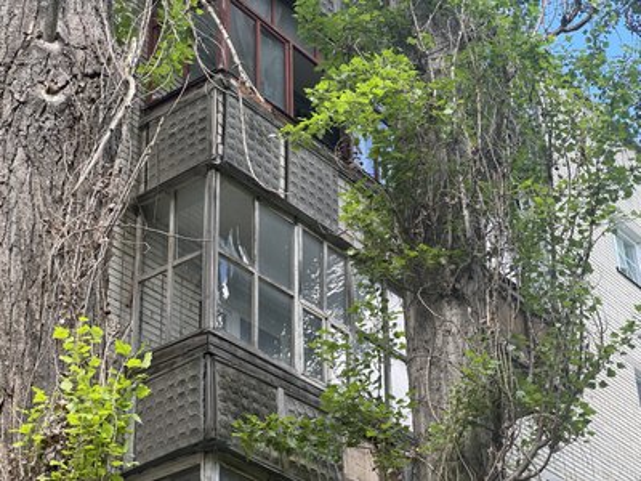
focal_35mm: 77
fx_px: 1426
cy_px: 240
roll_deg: +1.0
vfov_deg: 19.1
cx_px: 320
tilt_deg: +33.5
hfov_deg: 25.3
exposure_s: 1/99
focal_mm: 9
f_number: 2.8
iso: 40
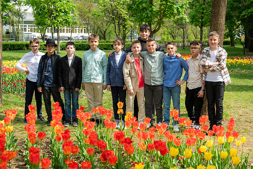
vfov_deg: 22.6
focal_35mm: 60
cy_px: 84
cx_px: 126
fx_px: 421
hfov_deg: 33.4
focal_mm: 60
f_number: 5
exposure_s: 1/500
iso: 400
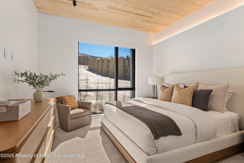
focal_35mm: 18
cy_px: 82
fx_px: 125
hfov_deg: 88.4
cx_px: 122
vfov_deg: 65.9
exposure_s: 1/10
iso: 125
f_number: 7.1
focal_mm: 18.5
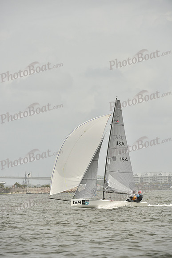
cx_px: 86
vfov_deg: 6.9
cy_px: 129
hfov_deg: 4.6
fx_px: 2149
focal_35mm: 300
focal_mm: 300
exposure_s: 1/1250
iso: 320
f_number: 7.1
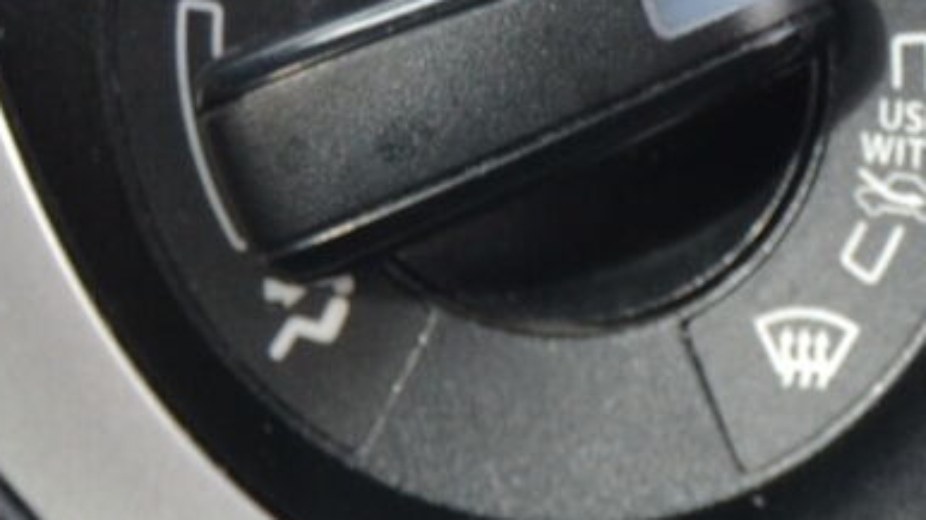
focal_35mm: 266
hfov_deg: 7.8
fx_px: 6530
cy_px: 606
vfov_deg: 4.6
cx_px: 1694
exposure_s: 1/100
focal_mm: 34
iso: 400
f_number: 5
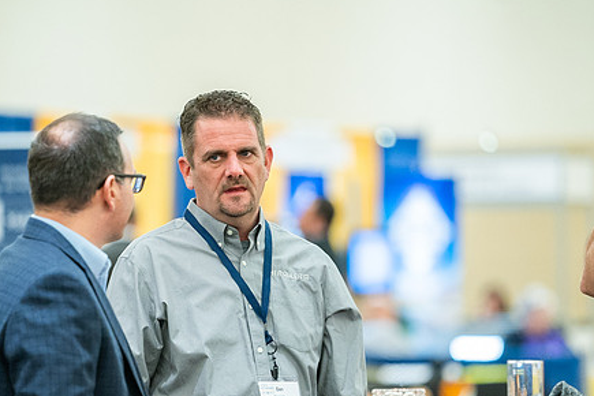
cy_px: 254
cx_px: 285
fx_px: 4570
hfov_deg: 7.4
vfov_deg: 5.0
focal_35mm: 277
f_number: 2.8
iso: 3200
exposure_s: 1/160
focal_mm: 200
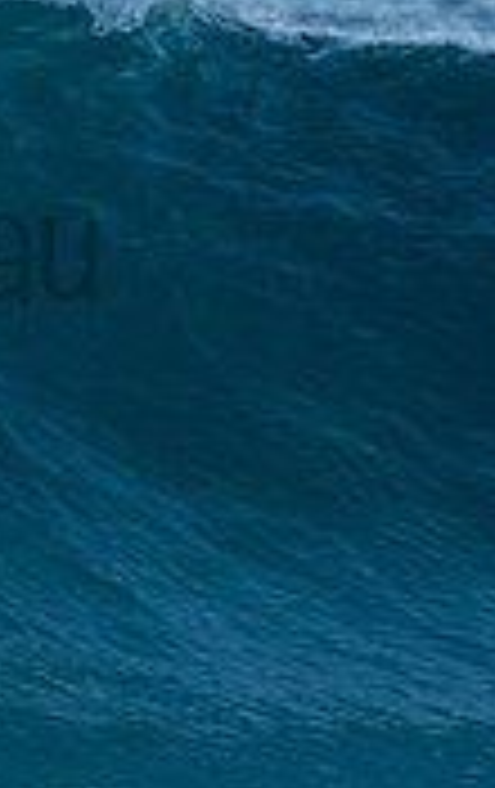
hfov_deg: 0.5
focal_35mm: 2530
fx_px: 54386
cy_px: 196
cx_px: -378
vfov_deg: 0.8
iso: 450
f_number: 5.6
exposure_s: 1/400
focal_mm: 500
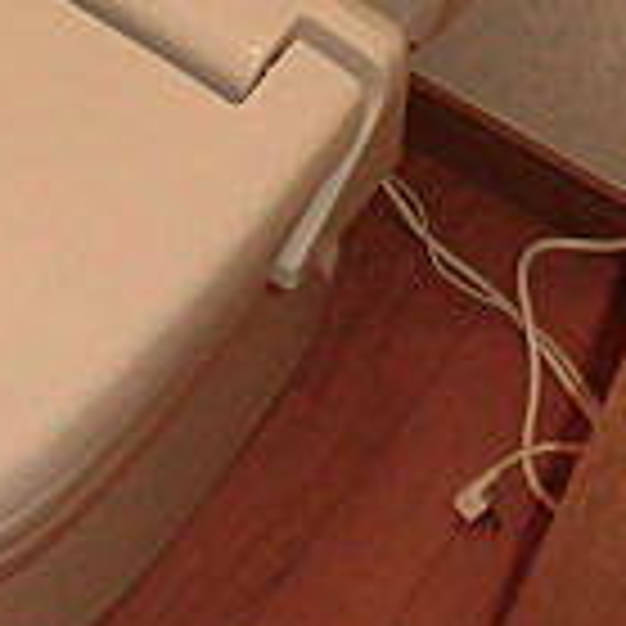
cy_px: -216
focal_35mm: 98
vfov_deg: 16.6
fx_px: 2005
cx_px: -167
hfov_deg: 16.8
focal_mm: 4.3
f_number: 3.1
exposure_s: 1/30
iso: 100
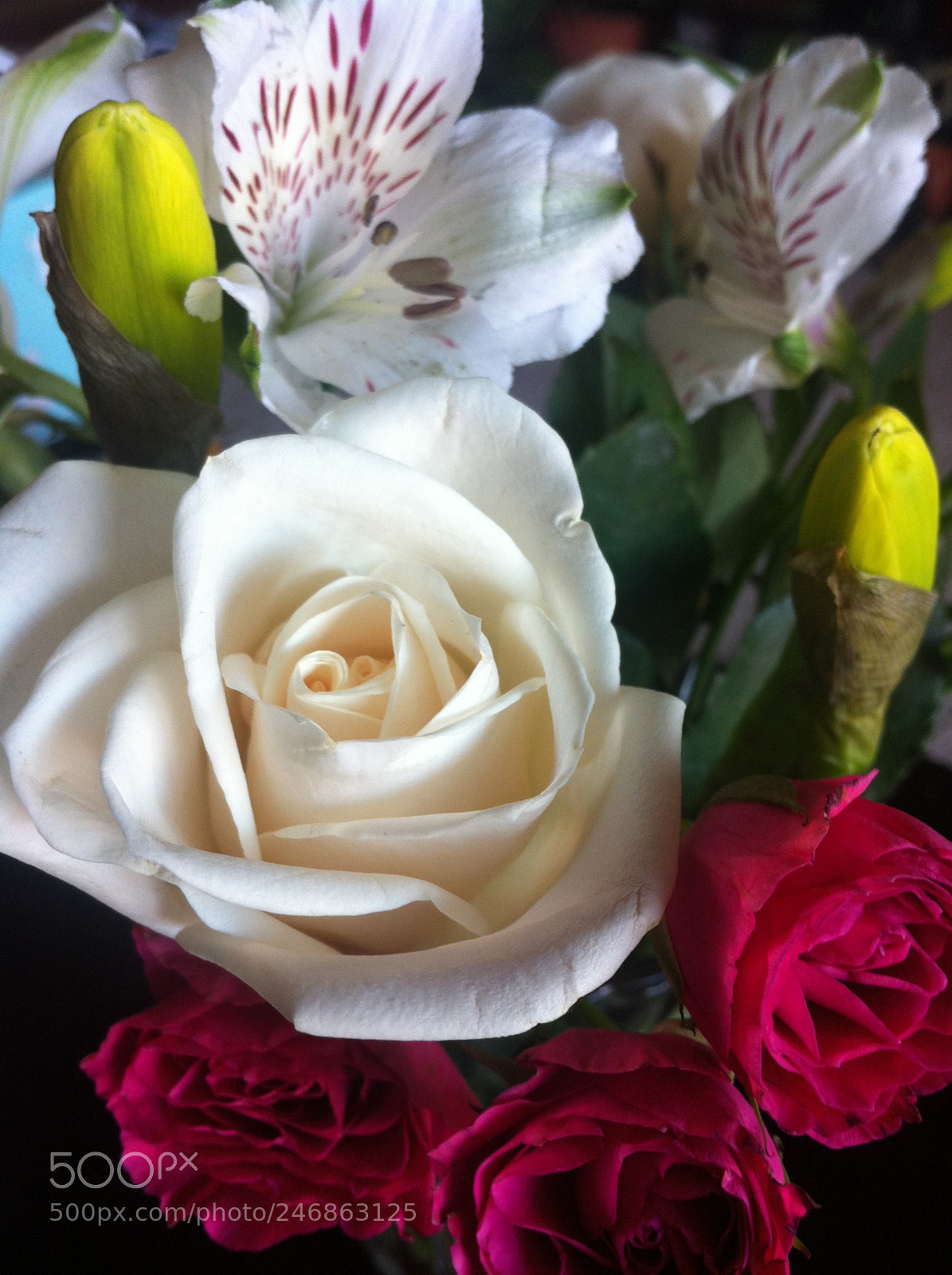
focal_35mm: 35
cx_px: 476
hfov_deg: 40.6
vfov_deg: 52.7
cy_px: 638
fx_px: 1287
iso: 80
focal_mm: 3.85
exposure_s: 1/17
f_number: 2.8
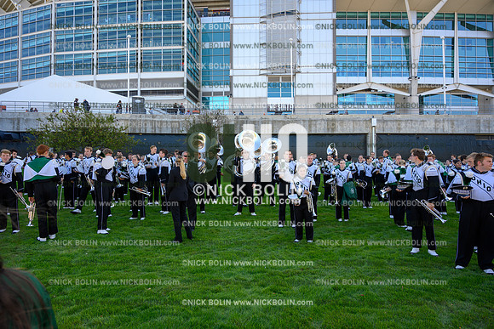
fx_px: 329
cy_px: 164
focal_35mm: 24
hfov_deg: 73.7
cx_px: 247
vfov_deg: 53.2
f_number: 5
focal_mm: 24
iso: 160
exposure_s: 1/250
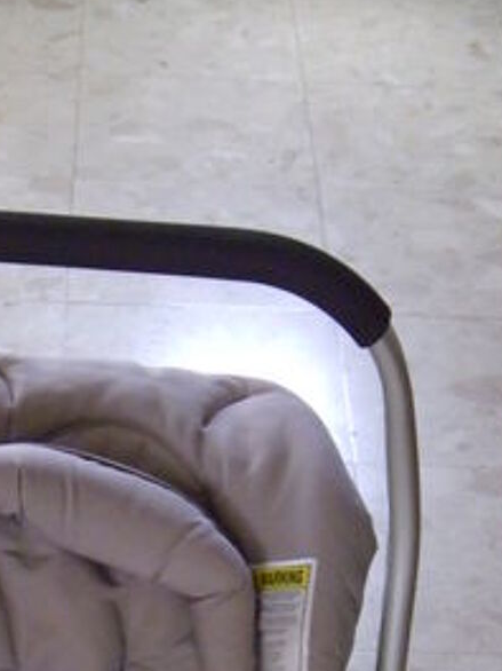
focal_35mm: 107
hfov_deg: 13.8
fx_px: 2070
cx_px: 112
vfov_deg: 17.8
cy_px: 723
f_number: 3.4
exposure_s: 1/30
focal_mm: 8.33
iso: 400
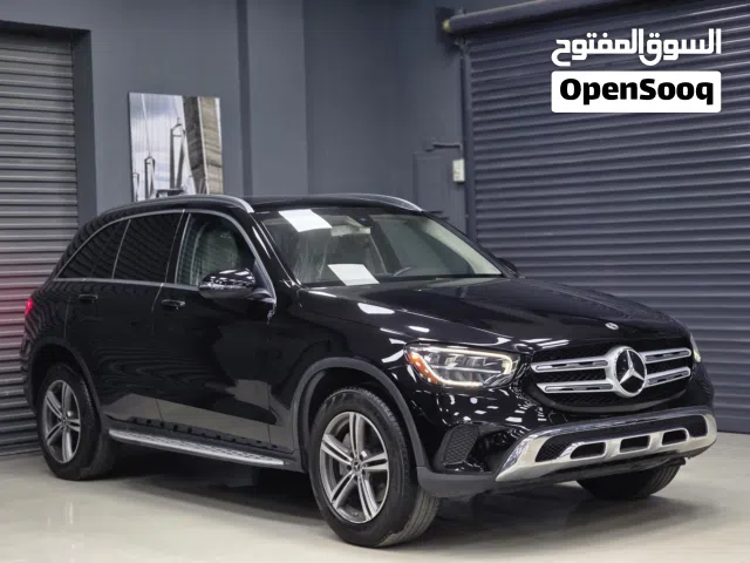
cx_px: 375
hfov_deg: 28.2
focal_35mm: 69
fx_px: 1495
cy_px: 282
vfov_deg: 21.3
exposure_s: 1/50
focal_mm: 7.9
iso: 125
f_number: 2.4
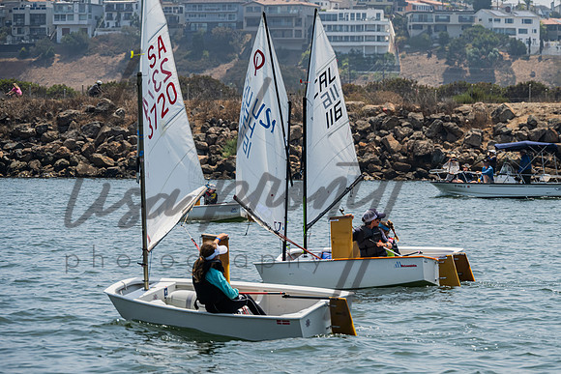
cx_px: 338
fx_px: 3070
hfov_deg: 10.4
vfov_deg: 7.0
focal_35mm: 197
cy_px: 214
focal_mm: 160
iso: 320
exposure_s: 1/1250
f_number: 7.6
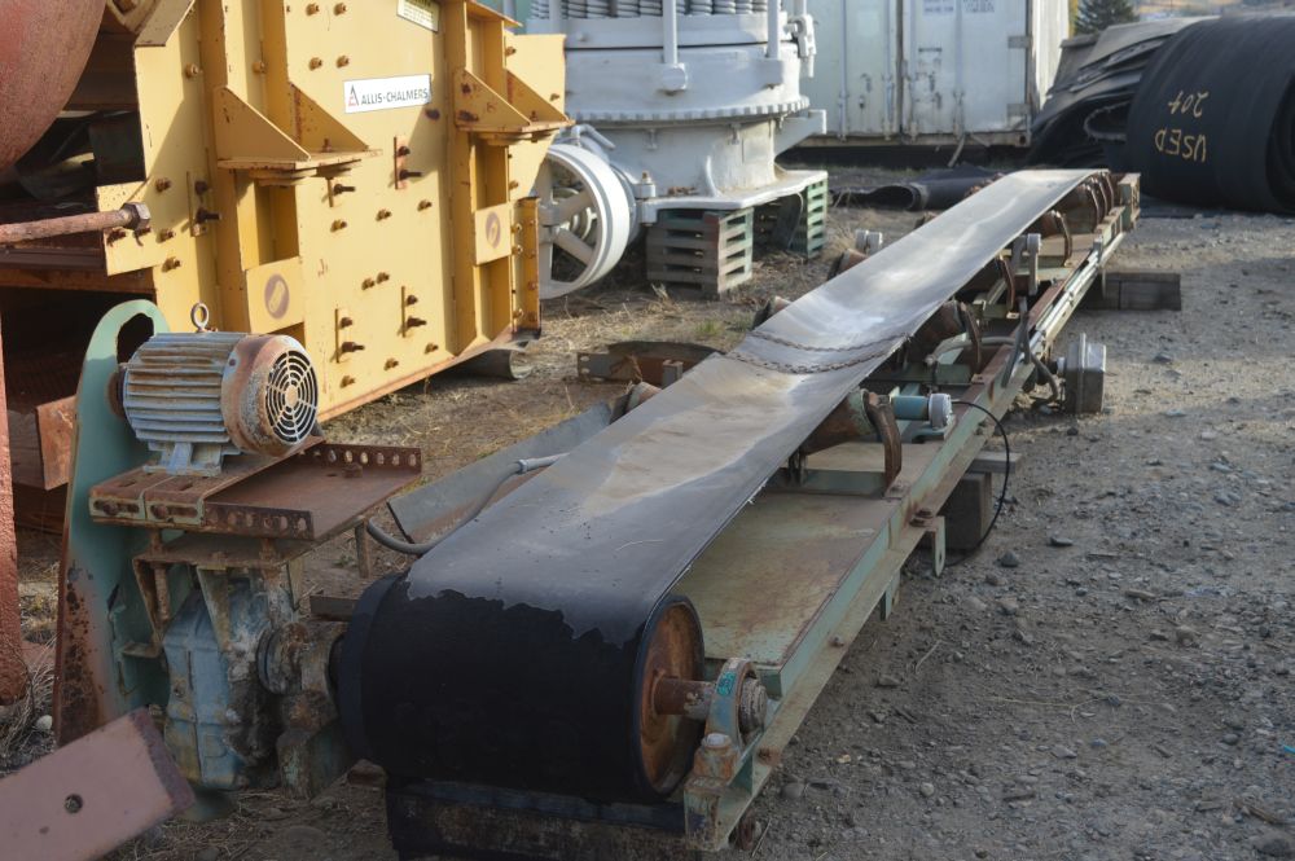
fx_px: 1617
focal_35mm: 45
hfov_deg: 43.6
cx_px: 648
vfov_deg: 29.8
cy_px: 430
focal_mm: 30
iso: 100
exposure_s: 1/125
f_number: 5.6
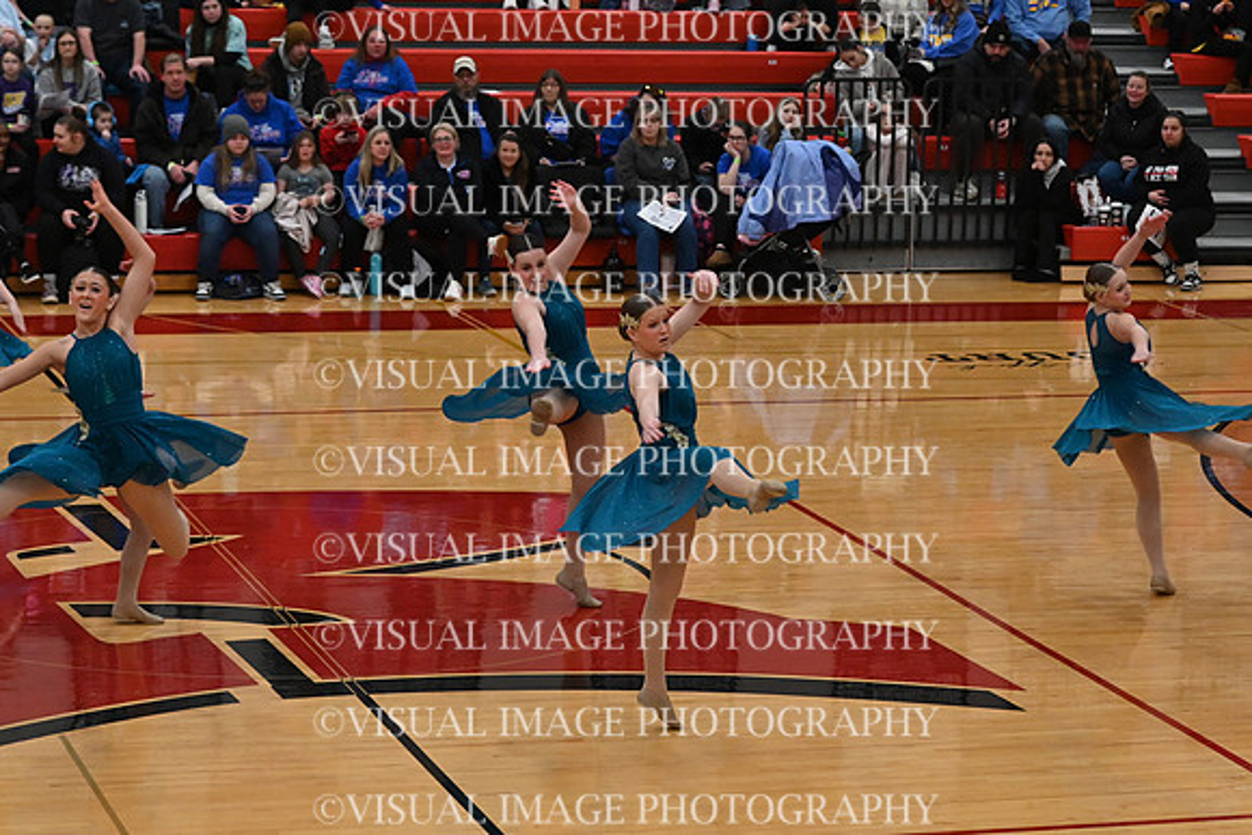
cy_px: 418
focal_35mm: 112
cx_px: 626
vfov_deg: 12.2
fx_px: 3896
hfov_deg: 18.3
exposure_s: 1/400
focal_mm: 75
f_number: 4
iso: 5000
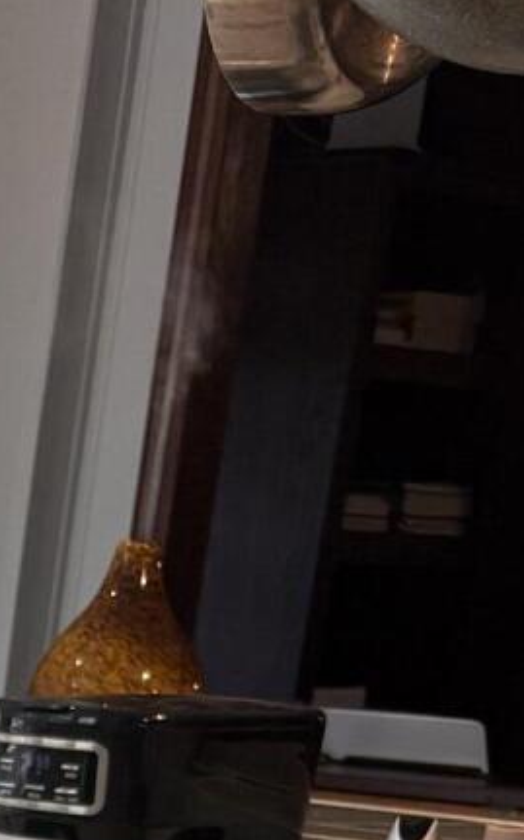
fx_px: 2928
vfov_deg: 13.8
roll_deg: -3.4
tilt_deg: -19.7
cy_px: 1684
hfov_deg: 9.3
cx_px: -684
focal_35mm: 128
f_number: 1.6
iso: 125
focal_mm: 5.96
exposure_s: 1/177
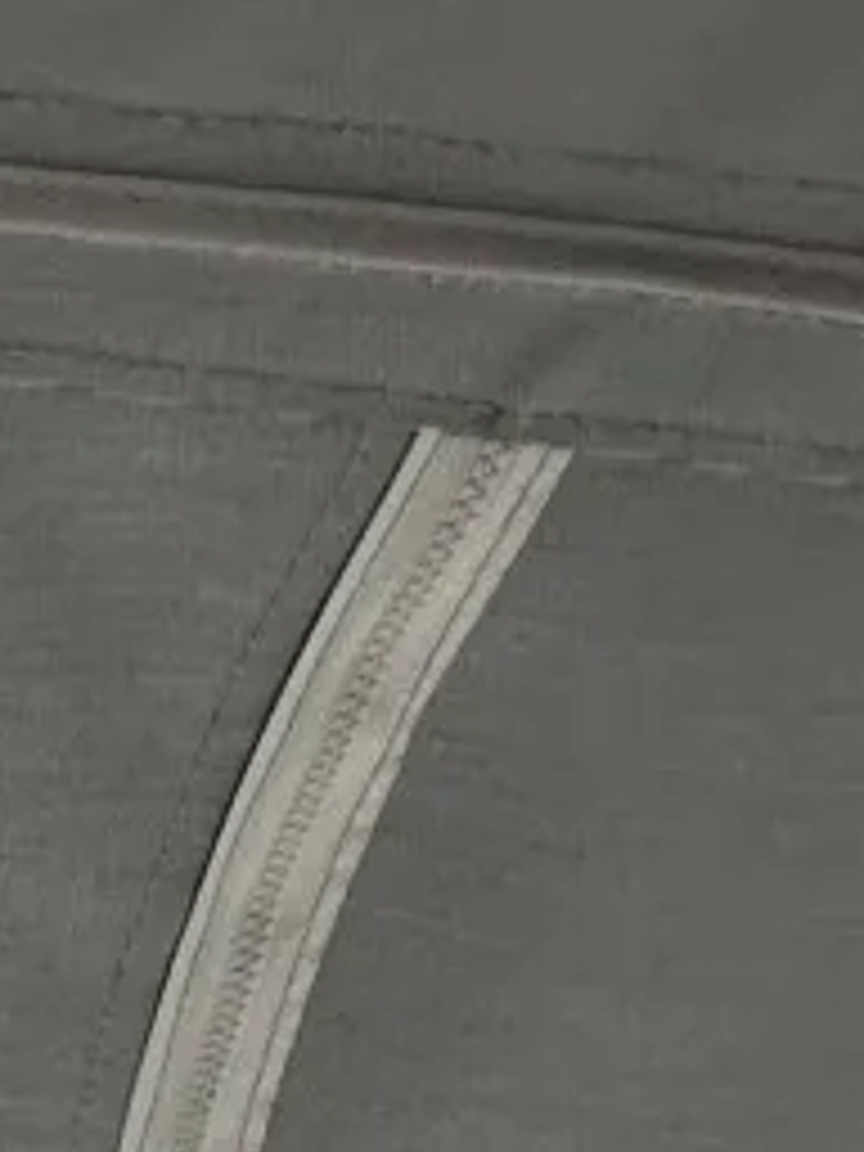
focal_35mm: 102
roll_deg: +0.1
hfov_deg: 9.8
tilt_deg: +7.5
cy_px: 3647
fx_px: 3394
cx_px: -1930
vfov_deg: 10.7
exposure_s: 1/1335
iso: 50
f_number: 2.2
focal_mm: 2.22
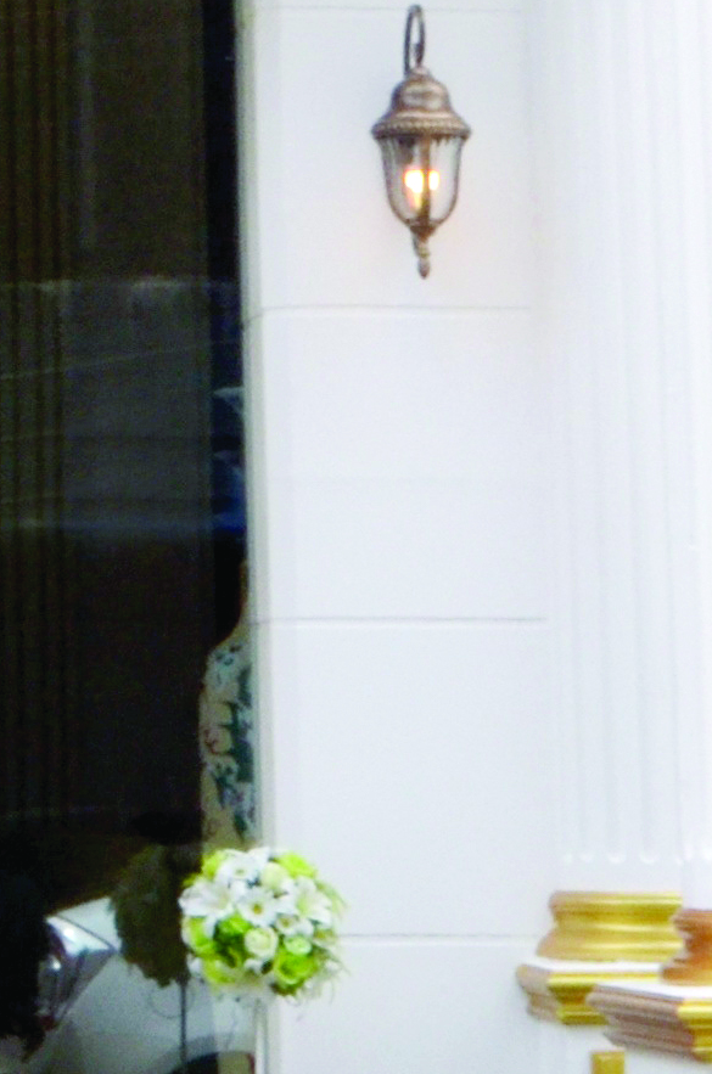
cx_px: -641
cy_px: -746
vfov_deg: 9.8
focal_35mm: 201
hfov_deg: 6.6
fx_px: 5988
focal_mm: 24
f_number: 20
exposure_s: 1/160
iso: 400
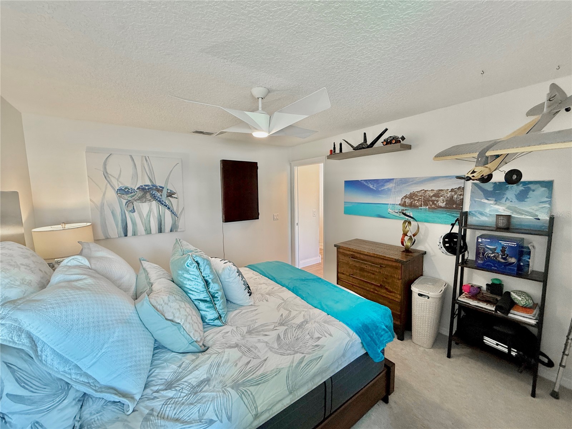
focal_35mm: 14
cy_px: 214
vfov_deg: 85.7
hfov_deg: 102.1
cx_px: 286
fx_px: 231
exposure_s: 1/60
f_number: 2.2
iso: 200
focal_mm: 2.22
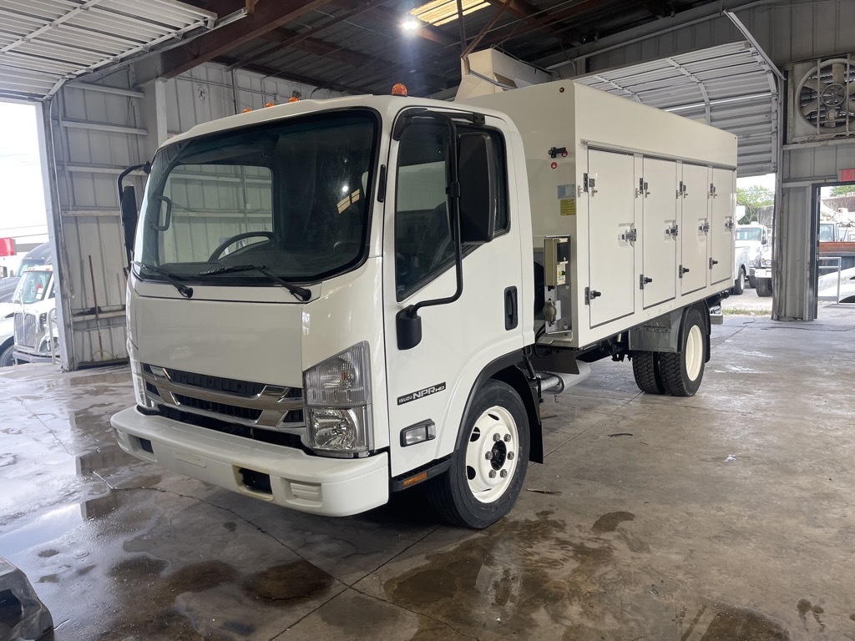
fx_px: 642
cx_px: 428
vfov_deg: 53.1
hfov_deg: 67.3
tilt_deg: -5.7
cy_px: 320
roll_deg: +3.9
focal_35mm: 26
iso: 80
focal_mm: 5.1
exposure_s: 1/120
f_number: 1.6
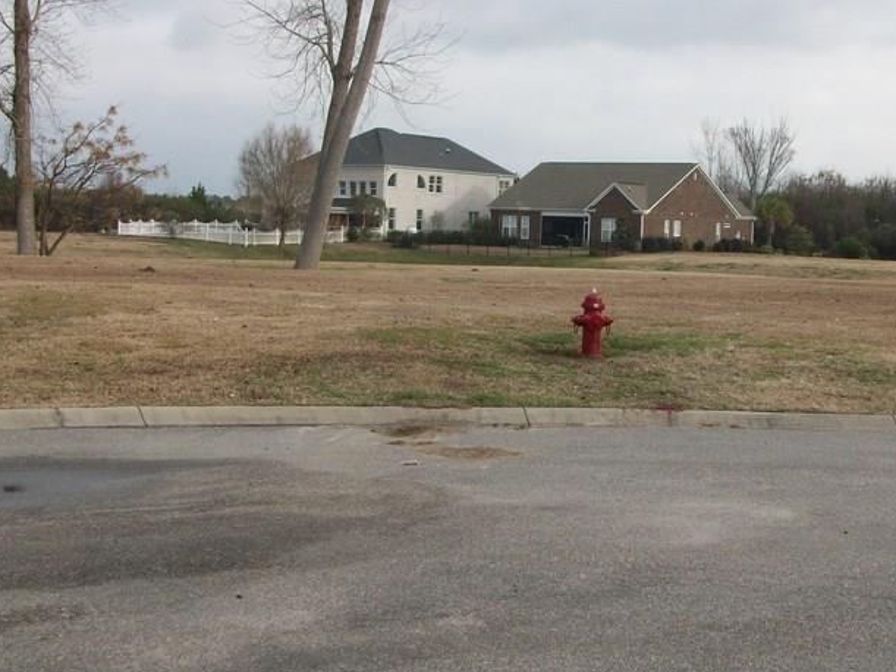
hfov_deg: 33.5
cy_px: 233
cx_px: 601
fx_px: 1475
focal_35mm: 57
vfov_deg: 25.5
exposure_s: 1/561
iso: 64
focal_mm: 5.7
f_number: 2.8
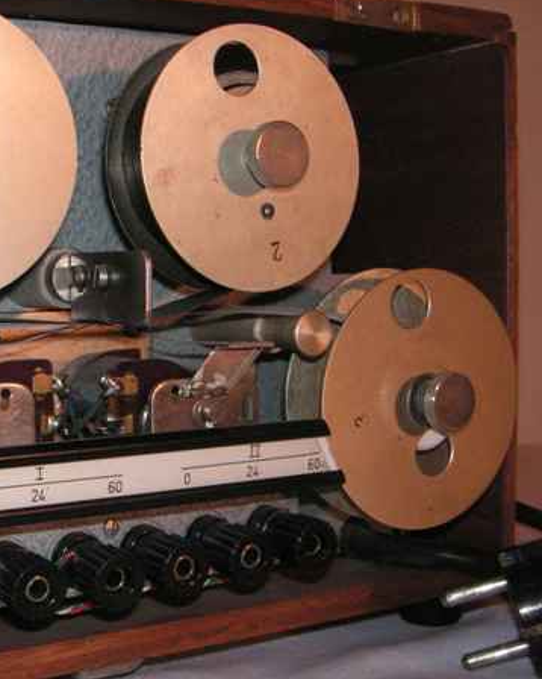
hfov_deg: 27.8
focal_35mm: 53
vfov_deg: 35.4
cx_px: 83
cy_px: 341
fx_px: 1063
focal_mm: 6.3
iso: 160
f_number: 6.6
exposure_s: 1/45
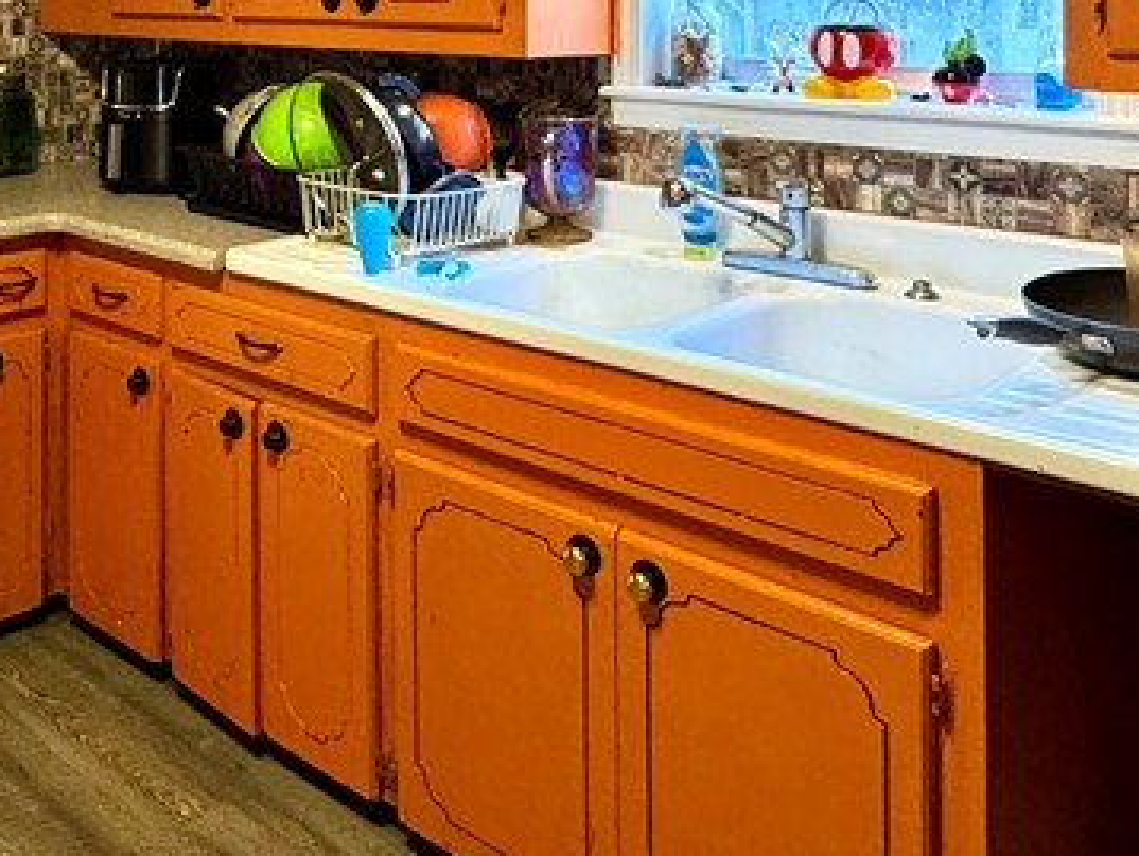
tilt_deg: +1.2
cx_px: 270
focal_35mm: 40
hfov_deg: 45.0
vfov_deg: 32.6
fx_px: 1317
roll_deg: +1.0
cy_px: -32
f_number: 2.2
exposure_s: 1/60
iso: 400
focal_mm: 2.22
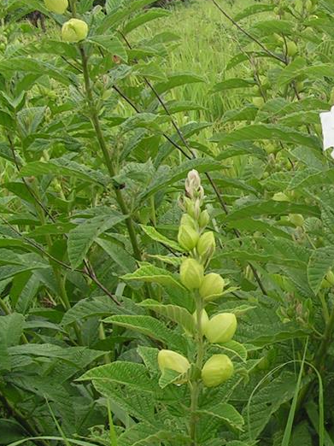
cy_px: 247
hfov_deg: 15.8
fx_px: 1172
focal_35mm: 91
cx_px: 367
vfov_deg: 21.5
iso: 50
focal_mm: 6.3
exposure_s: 1/160
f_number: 5
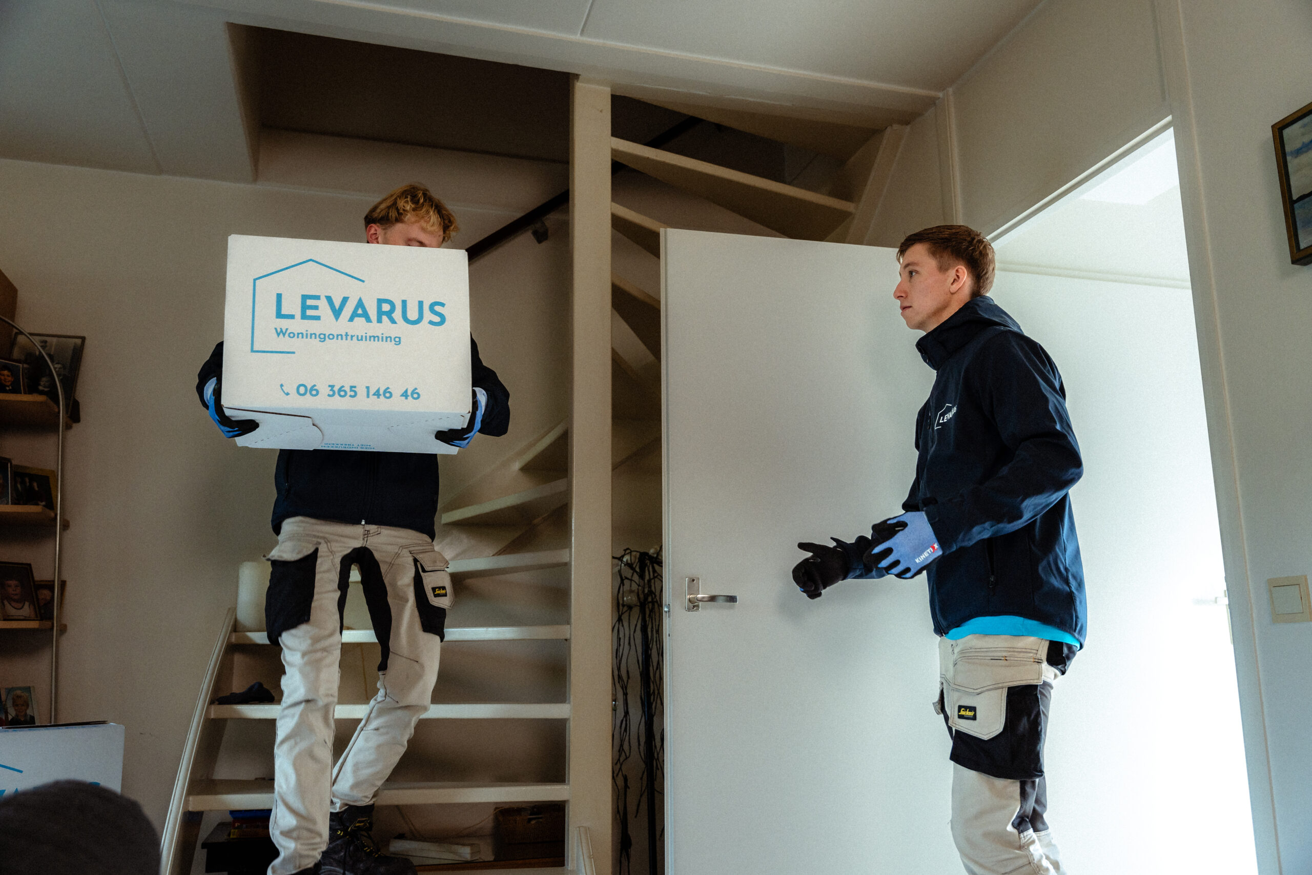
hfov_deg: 62.8
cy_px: 438
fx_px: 1075
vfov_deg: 44.3
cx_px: 656
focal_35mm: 30
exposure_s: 1/200
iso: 500
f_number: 2.8
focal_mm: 29.5
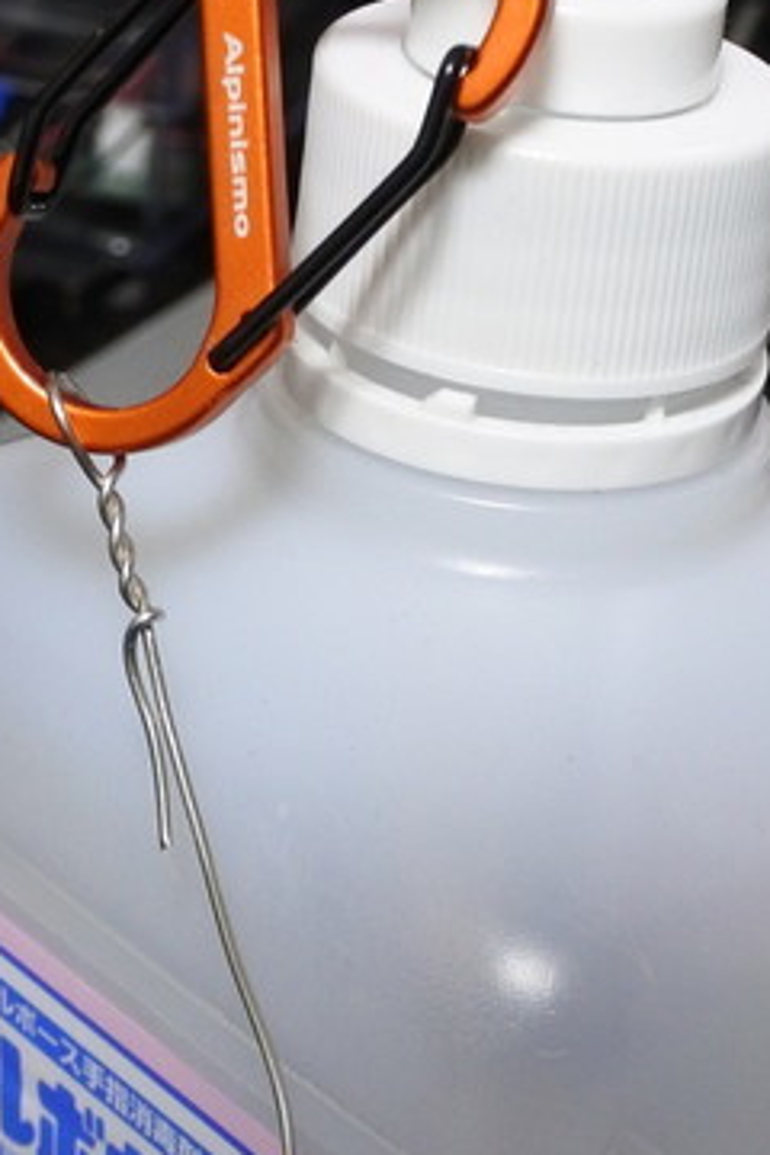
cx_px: 555
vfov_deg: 21.9
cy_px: 1136
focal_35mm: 90
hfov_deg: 15.1
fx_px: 2887
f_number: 3.5
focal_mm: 10
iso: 800
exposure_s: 1/80
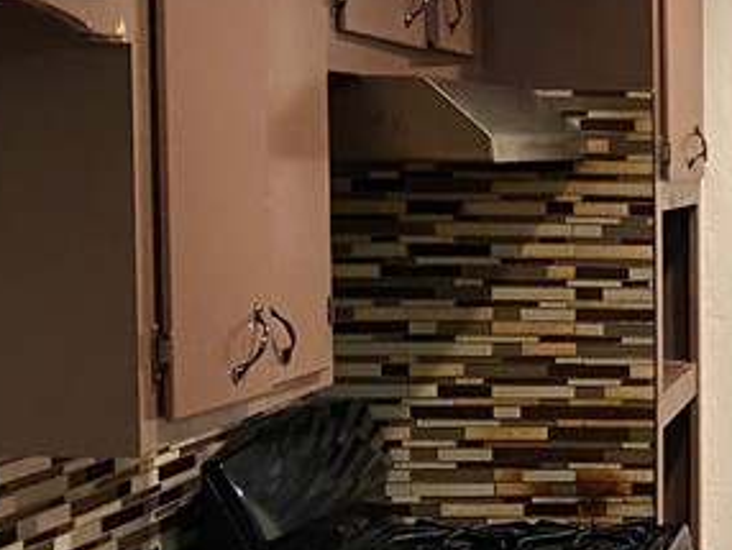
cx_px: 1067
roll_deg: -0.1
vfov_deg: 15.9
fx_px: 1968
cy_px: 335
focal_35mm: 93
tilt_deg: -5.1
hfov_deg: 18.8
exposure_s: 1/60
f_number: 1.8
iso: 320
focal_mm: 4.25
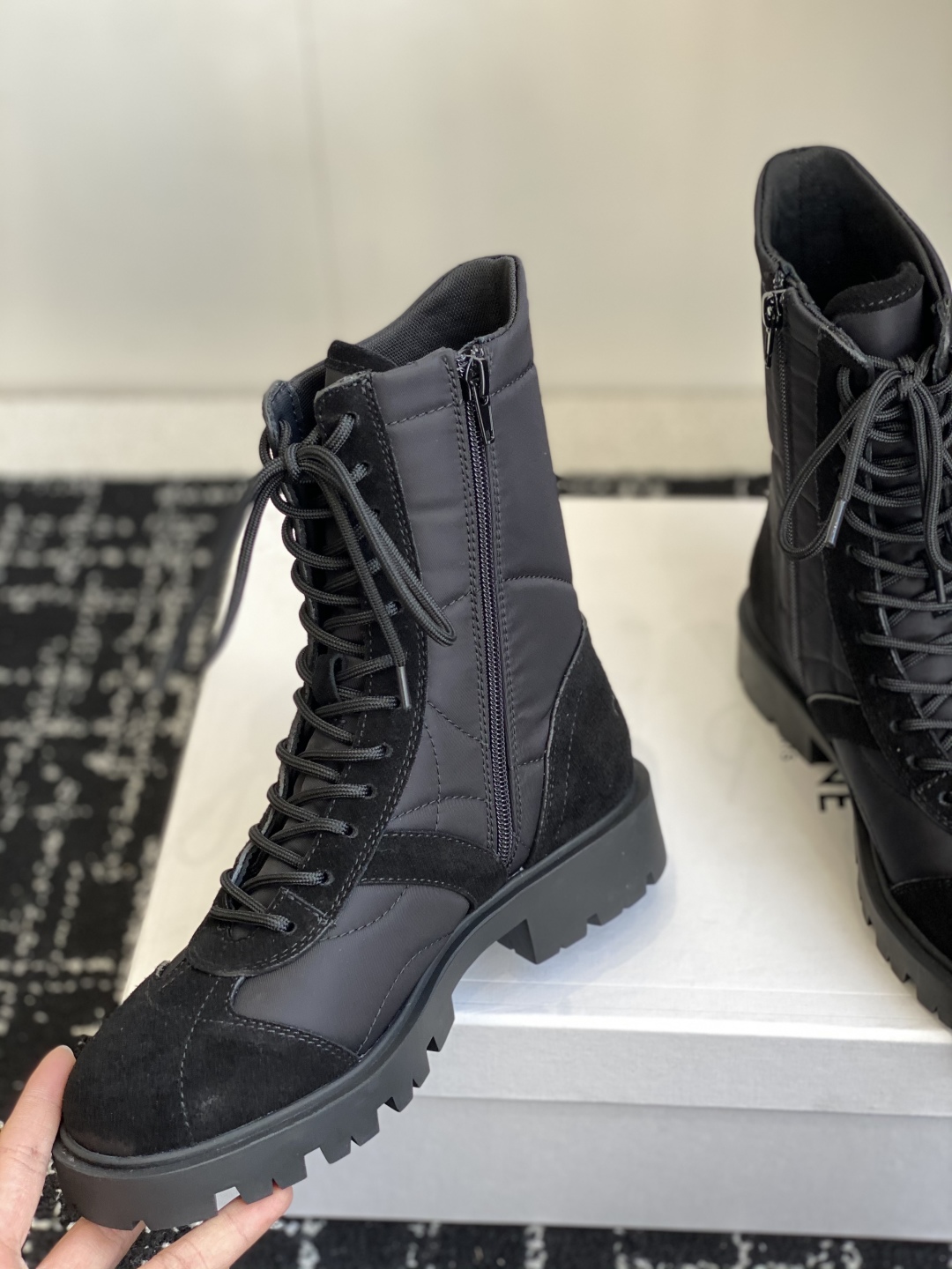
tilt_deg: -40.0
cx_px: 476
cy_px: 634
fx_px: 1907
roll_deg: +2.2
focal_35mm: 52
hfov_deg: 28.0
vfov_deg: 36.8
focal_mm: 6
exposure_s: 1/122
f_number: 2
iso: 40
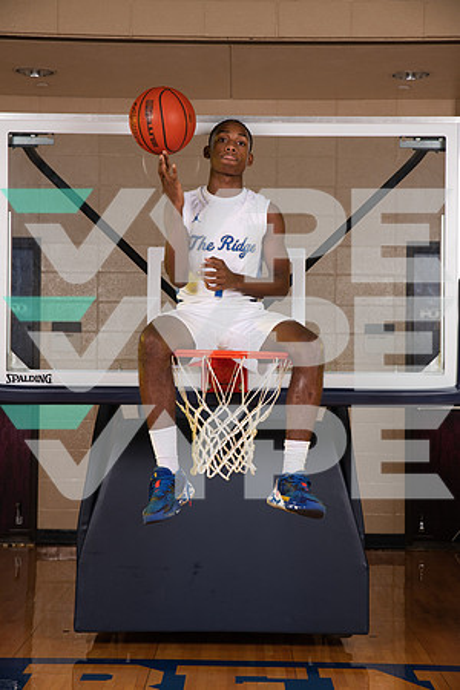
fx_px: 1265
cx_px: 230
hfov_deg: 20.6
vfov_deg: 30.5
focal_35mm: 66
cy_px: 345
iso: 320
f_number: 7.1
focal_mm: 66
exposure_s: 1/320
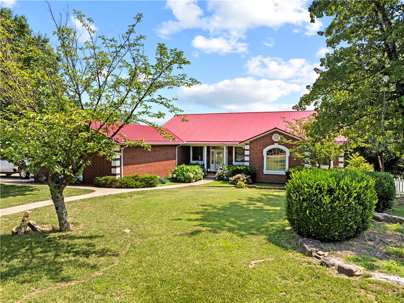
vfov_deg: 56.7
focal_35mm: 24
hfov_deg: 71.6
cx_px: 202
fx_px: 280
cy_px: 152
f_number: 2.8
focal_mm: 12.29
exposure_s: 1/2500
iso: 110
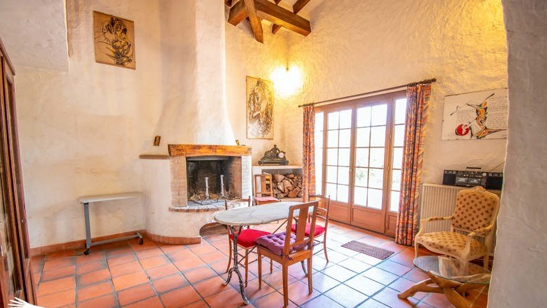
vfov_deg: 66.8
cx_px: 270
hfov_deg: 99.4
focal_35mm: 16
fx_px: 232
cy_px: 177
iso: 2000
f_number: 4.5
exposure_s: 1/50
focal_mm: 10
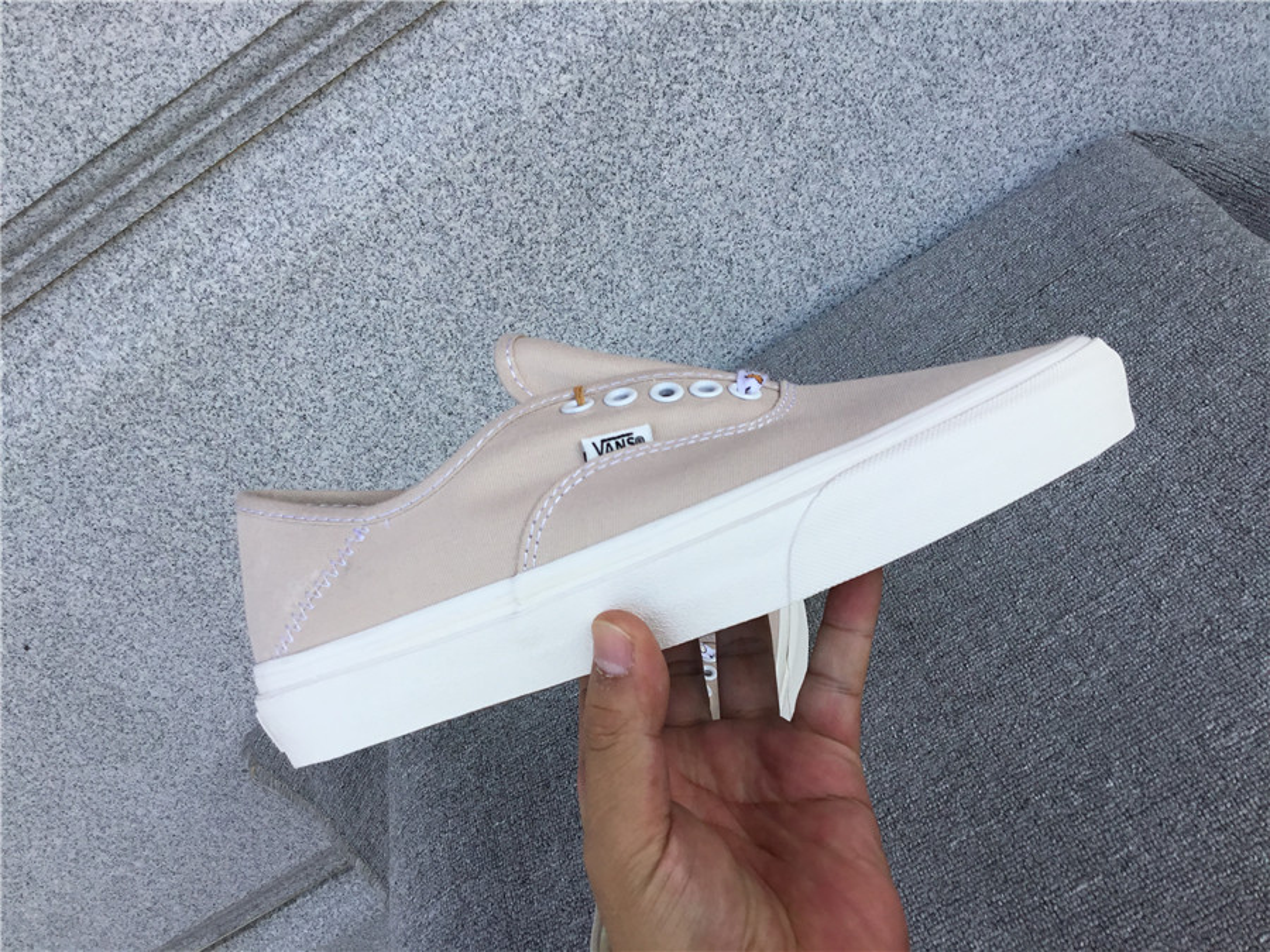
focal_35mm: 31
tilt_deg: -39.6
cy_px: 476
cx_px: 635
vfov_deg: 45.4
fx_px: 1137
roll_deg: +41.0
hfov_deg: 58.4
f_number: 2.4
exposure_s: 1/452
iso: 25
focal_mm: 3.3
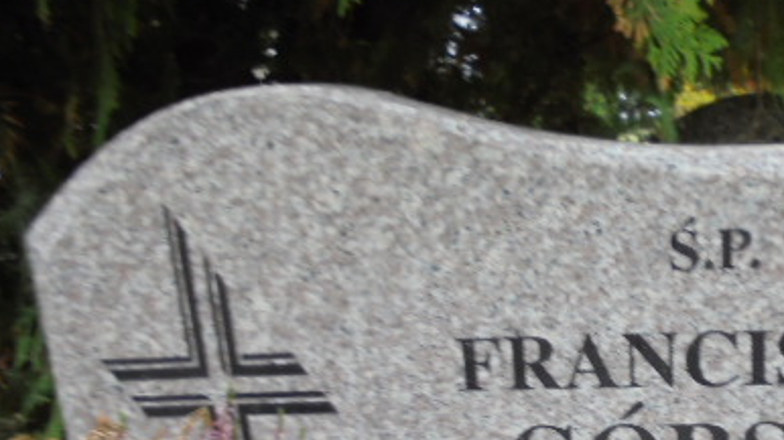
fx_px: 977
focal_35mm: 47
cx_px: 599
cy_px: 393
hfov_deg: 42.2
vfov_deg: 24.7
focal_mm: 4.6
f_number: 3.5
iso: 160
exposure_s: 1/30
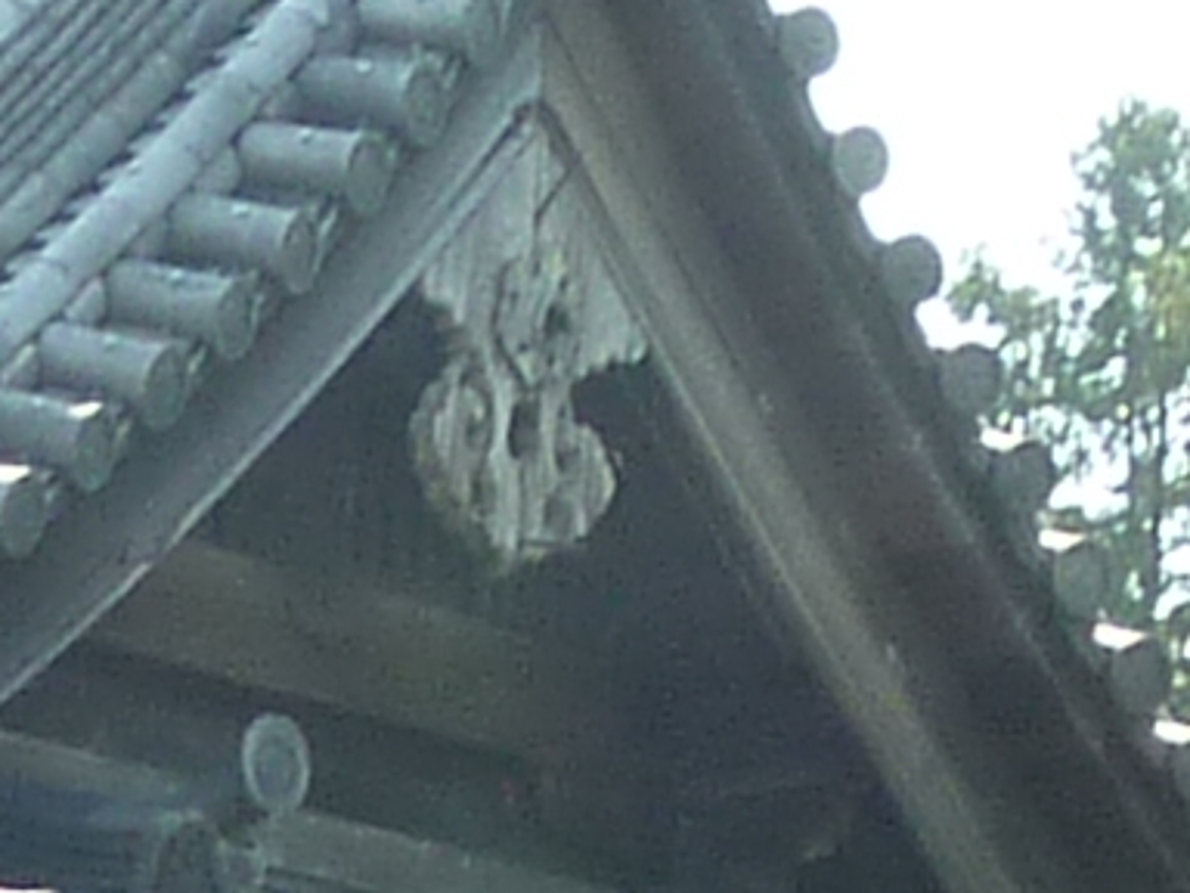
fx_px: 13923
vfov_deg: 3.6
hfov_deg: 4.8
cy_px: 2071
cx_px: -1326
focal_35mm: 405
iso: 80
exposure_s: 1/160
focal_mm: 6.9
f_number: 4
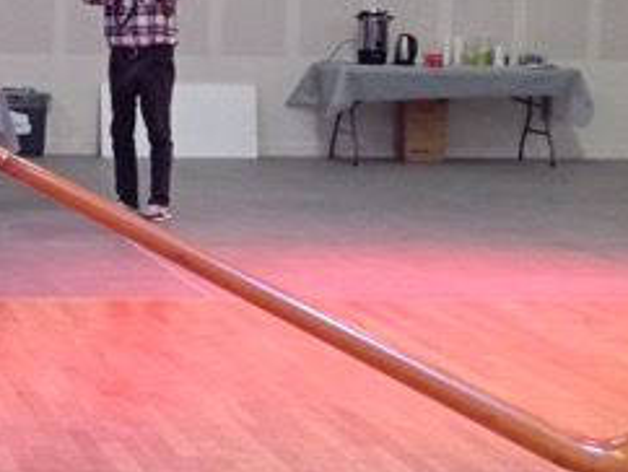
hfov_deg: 25.0
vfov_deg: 19.9
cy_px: 148
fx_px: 1344
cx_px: -8
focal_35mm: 74
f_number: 1.8
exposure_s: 1/33.3
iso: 592
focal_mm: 4.25
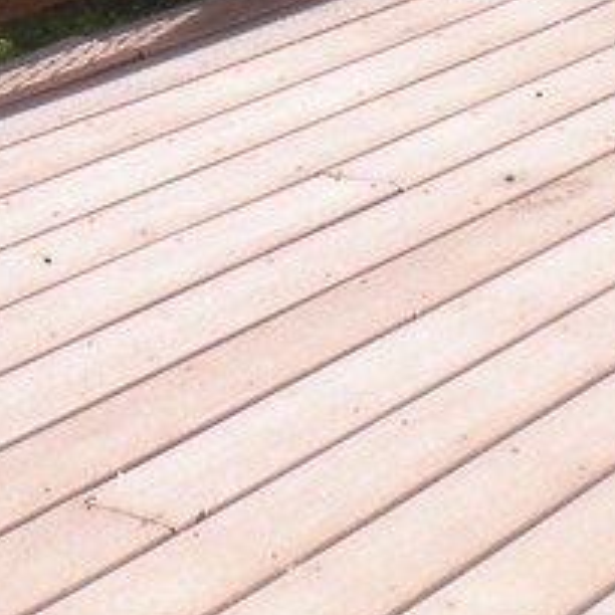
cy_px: -335
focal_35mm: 155
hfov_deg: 11.1
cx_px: -63
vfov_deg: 10.8
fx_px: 3116
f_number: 4.6
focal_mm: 6.3
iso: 80
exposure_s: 1/282
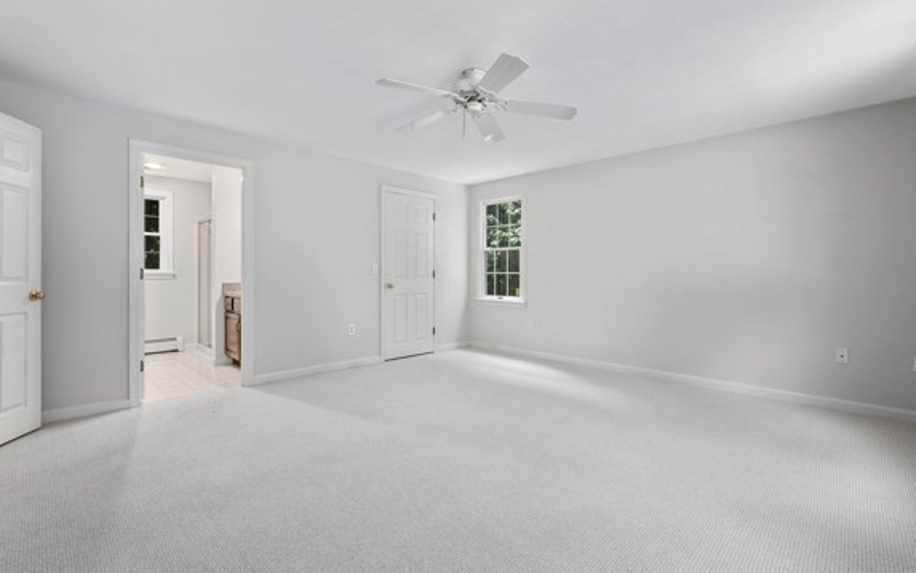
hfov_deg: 96.0
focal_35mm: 17
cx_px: 460
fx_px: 413
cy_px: 272
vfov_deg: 69.4
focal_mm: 15.5
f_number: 8
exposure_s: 1/2.5
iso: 320
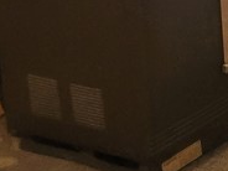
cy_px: -181
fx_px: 955
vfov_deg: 9.5
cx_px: 594
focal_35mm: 145
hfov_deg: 10.9
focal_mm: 5.4
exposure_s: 1/120
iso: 250
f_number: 1.8
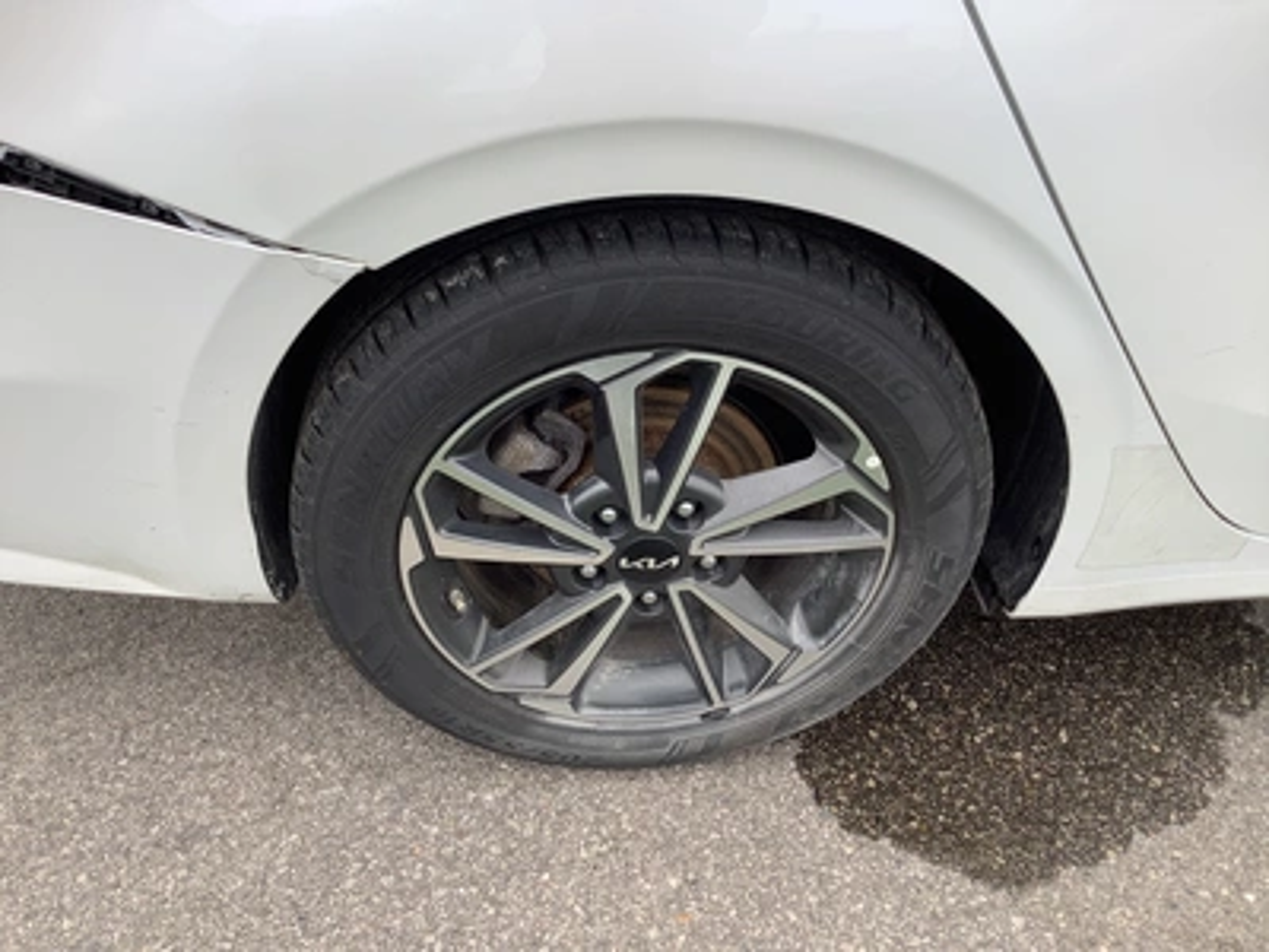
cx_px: 634
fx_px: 1136
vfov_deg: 45.4
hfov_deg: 58.4
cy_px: 476
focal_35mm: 31
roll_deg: -2.9
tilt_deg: -39.4
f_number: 2.4
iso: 32
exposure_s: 1/120
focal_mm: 3.3
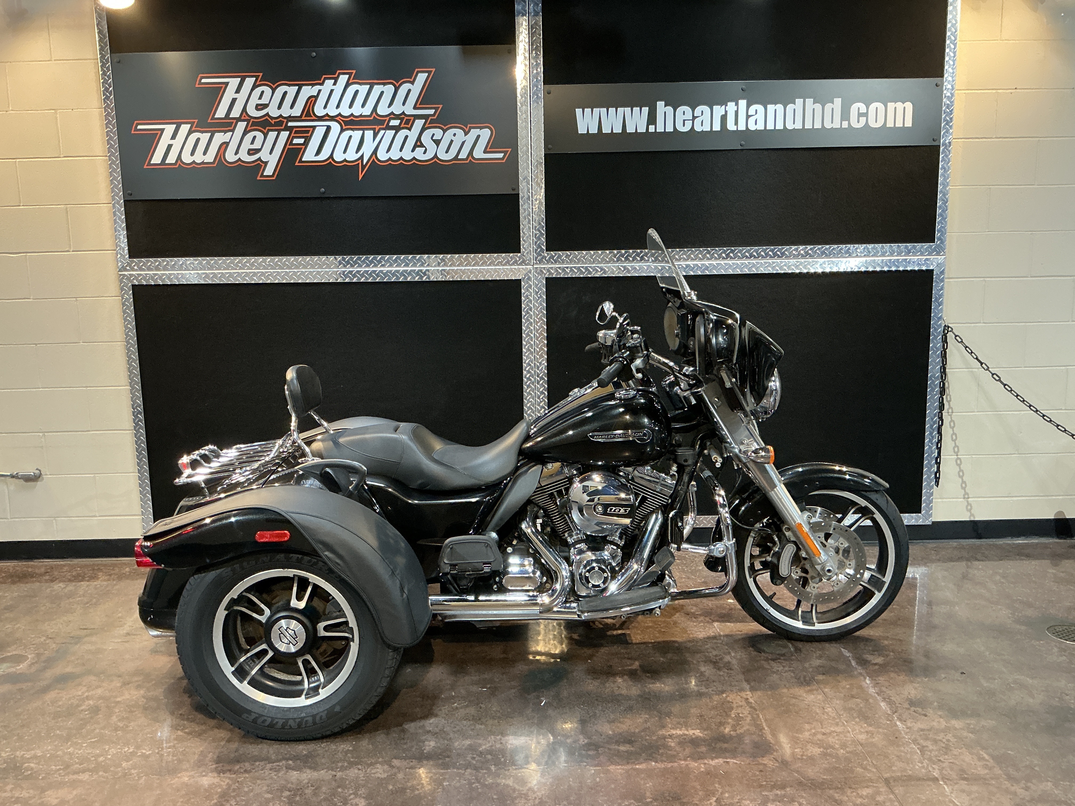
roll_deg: +0.8
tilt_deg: -9.7
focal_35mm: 28
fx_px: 870
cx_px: 538
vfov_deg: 49.7
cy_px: 403
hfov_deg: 63.4
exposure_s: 1/60
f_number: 1.8
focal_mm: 3
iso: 200
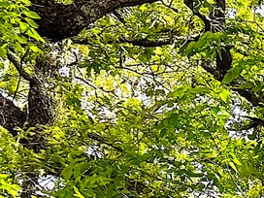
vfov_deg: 8.1
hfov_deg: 8.0
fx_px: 1380
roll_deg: +0.9
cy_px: 248
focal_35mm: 181
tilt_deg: +15.0
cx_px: 974
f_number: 1.78
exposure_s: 1/1637
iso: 80
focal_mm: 6.76
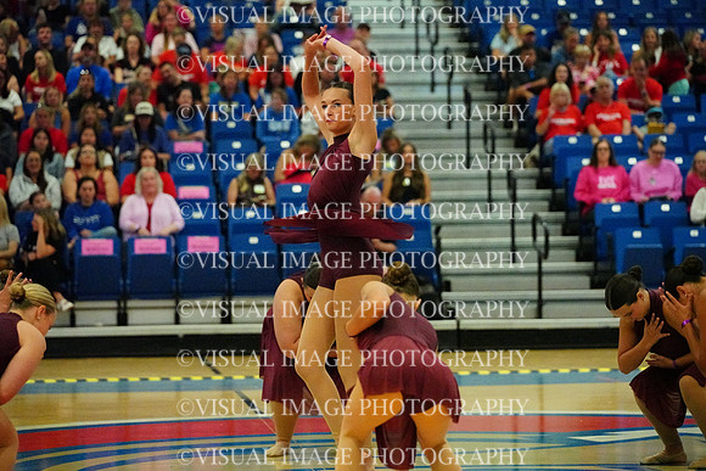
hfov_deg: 13.7
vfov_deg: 9.2
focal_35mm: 150
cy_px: 236
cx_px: 353
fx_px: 2942
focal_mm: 150
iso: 25600
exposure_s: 1/1250
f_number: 4
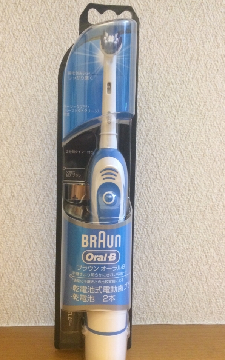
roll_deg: -0.1
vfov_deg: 58.1
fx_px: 324
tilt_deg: -1.1
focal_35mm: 33
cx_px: 93
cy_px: 187
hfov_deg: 38.2
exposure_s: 1/25
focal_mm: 4.15
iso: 320
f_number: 2.2
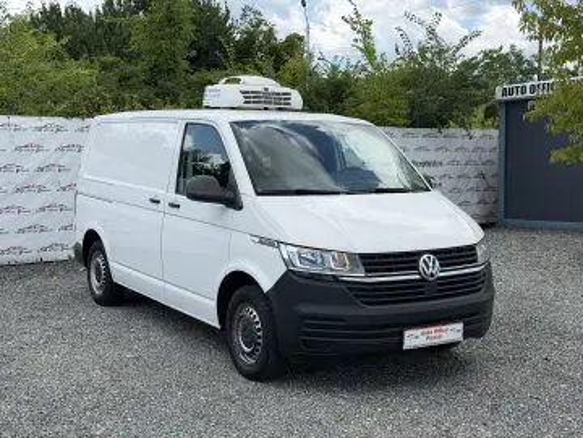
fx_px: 808
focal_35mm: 48
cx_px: 292
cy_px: 219
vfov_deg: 30.3
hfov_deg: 39.7
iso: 64
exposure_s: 1/3704
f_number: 1.78
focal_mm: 6.76
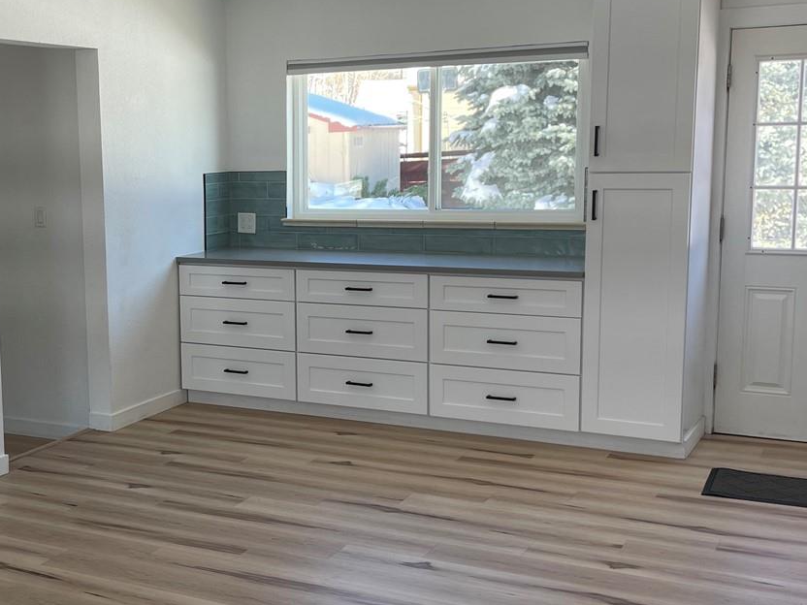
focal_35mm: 50
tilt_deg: -6.3
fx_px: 1166
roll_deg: +1.9
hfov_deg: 37.1
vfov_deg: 29.1
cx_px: 186
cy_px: 320
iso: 32
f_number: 1.6
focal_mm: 4.2
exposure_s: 1/125
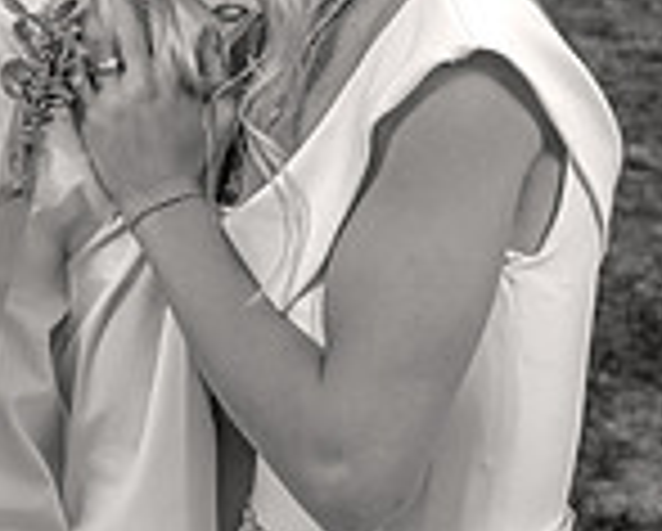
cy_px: 216
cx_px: 45
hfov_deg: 16.4
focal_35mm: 115
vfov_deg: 13.4
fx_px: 2256
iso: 100
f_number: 6.3
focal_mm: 40
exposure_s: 1/160
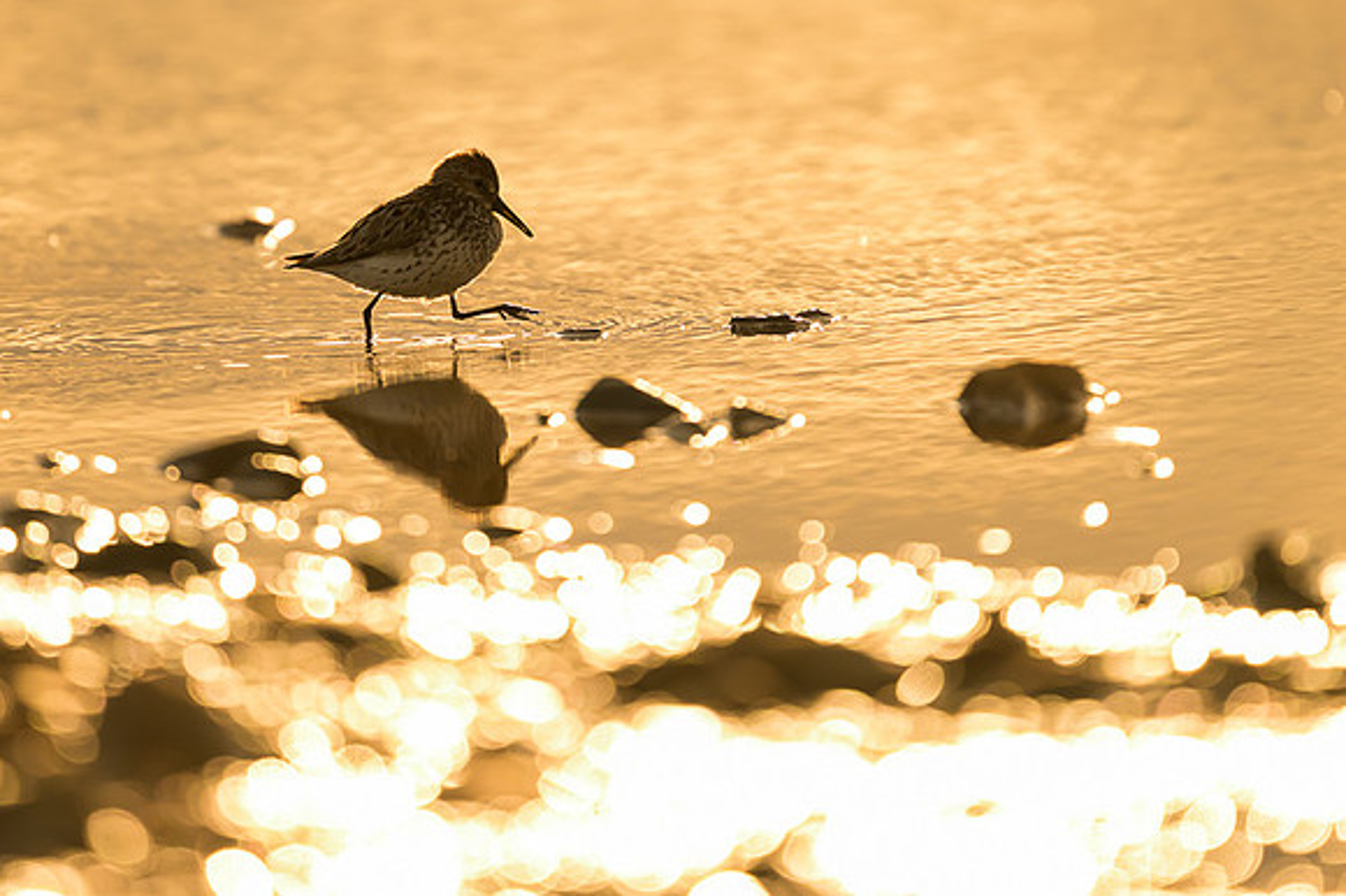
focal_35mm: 902
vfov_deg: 1.5
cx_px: 581
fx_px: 33699
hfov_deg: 2.3
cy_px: 234
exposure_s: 1/5000
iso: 640
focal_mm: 560
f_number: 4
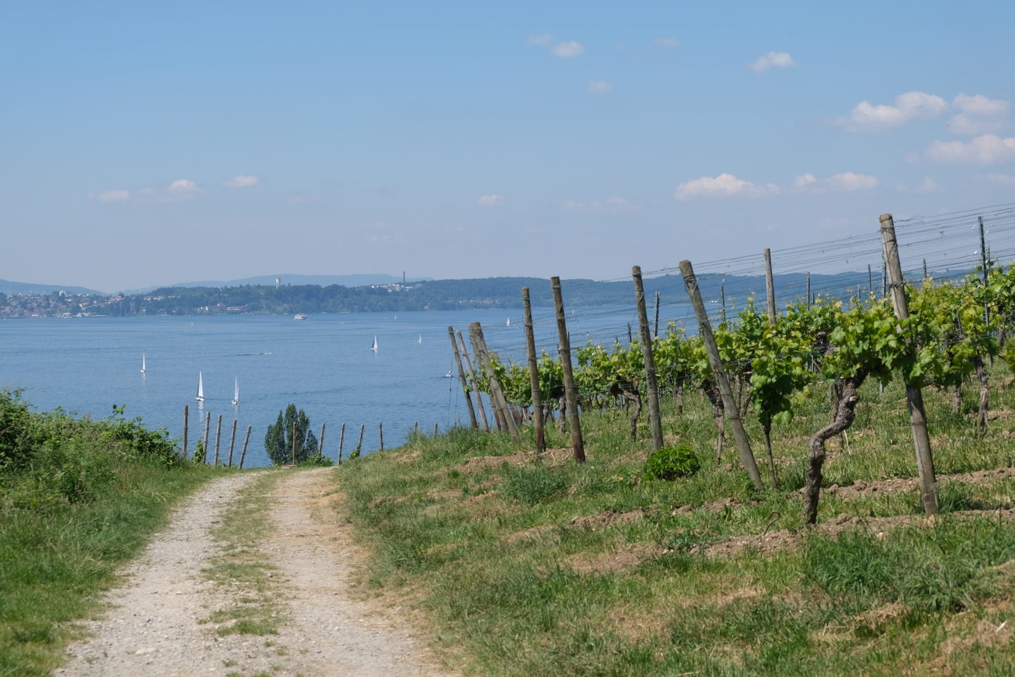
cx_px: 508
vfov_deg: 18.2
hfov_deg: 27.0
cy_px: 338
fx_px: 2115
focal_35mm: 75
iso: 200
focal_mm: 50
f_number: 8
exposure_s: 1/500
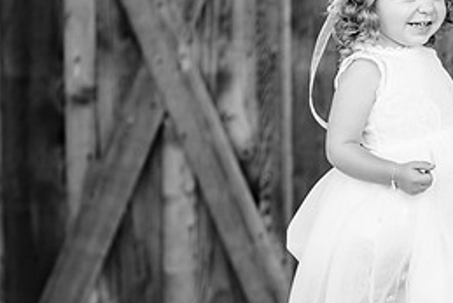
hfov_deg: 7.9
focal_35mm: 259
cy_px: 202
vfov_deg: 5.3
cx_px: 498
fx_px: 3261
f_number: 2.8
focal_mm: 106
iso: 100
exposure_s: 1/250
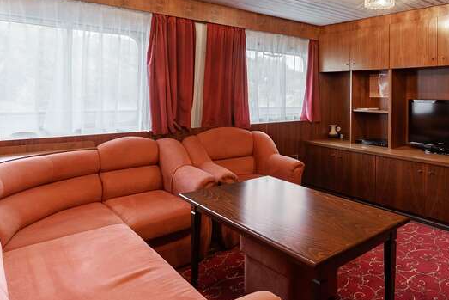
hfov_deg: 66.7
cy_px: 109
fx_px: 324
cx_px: 314
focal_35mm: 26
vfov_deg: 49.0
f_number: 8
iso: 200
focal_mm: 17
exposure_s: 1/6
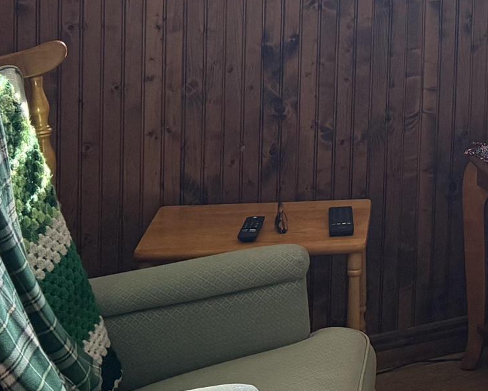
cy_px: -133
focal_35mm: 97
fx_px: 1401
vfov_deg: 15.1
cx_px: 752
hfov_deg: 17.6
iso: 200
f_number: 1.78
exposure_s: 1/72
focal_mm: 6.76
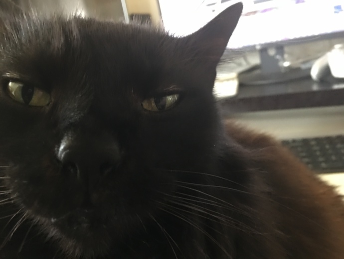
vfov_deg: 48.3
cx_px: 172
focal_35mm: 29
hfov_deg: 61.6
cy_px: 130
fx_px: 288
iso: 80
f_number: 2.2
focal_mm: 4.15
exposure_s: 1/4
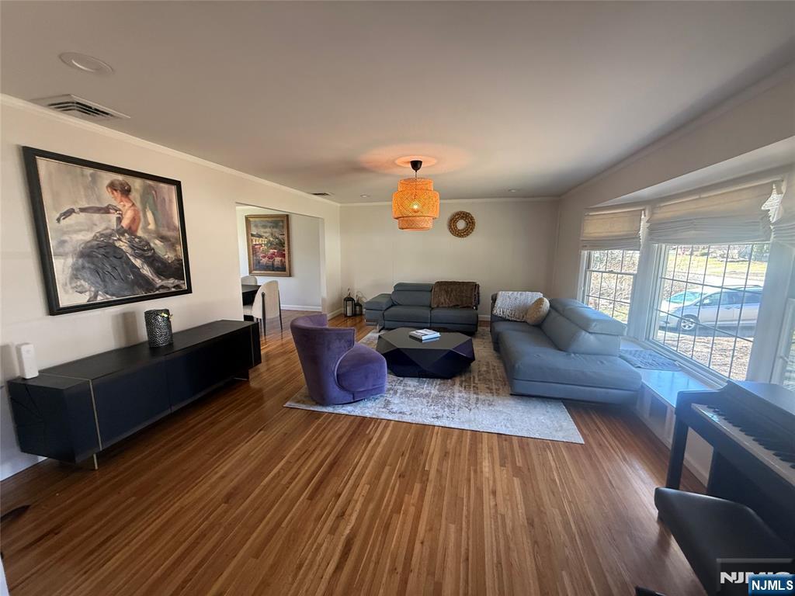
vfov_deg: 85.7
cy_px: 298
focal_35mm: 14
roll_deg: -0.3
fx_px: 322
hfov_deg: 102.1
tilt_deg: -7.6
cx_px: 398
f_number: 2.2
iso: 250
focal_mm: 2.22
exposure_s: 1/60
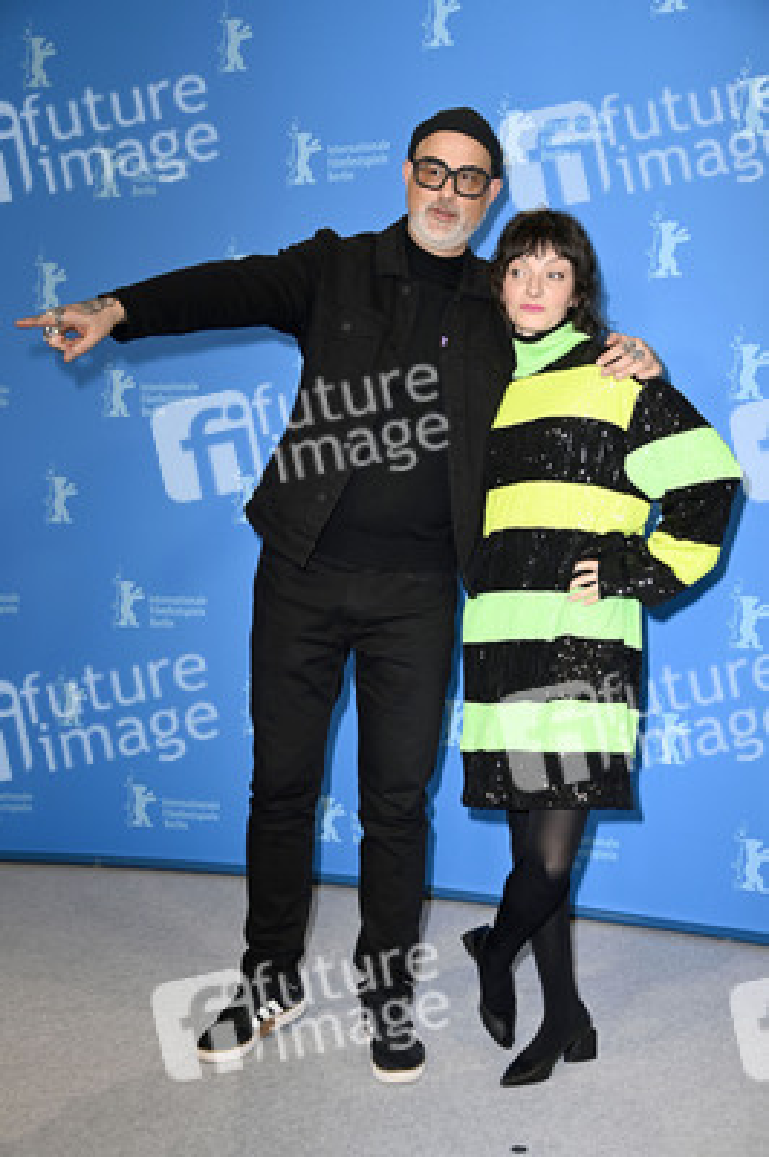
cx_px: 384
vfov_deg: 36.3
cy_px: 578
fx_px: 1765
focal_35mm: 55
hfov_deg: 24.6
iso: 800
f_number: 5
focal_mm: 55
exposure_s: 1/200
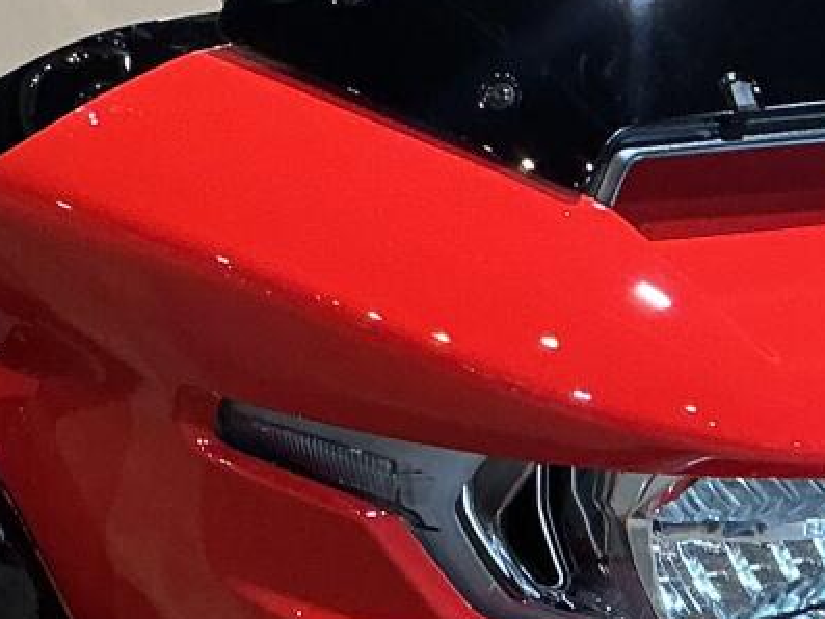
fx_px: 3481
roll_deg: -0.2
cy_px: 636
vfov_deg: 10.1
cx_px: 39
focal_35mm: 146
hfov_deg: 13.4
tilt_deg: -18.2
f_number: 1.8
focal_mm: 3
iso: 100
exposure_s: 1/60
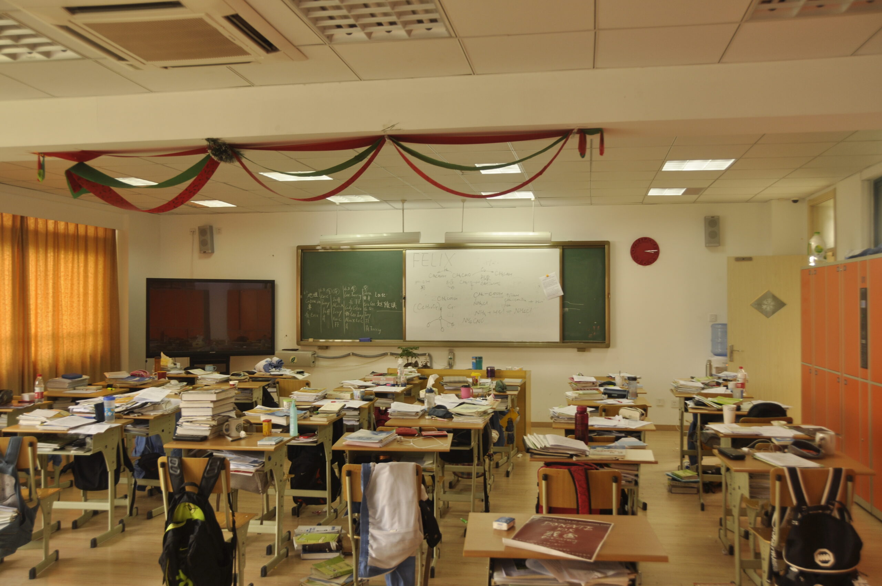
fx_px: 807
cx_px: 441
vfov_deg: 39.9
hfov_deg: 57.3
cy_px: 293
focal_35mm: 33
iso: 200
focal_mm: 22
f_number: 3.8
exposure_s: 1/30
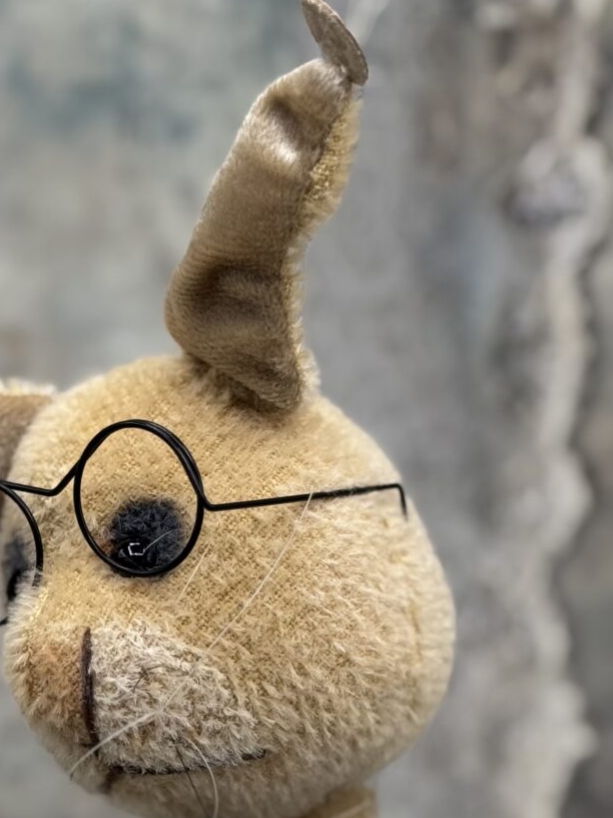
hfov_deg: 13.1
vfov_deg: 17.0
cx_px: 183
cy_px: 822
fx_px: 2668
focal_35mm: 113
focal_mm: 6.76
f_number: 1.78
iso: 50
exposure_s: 1/121
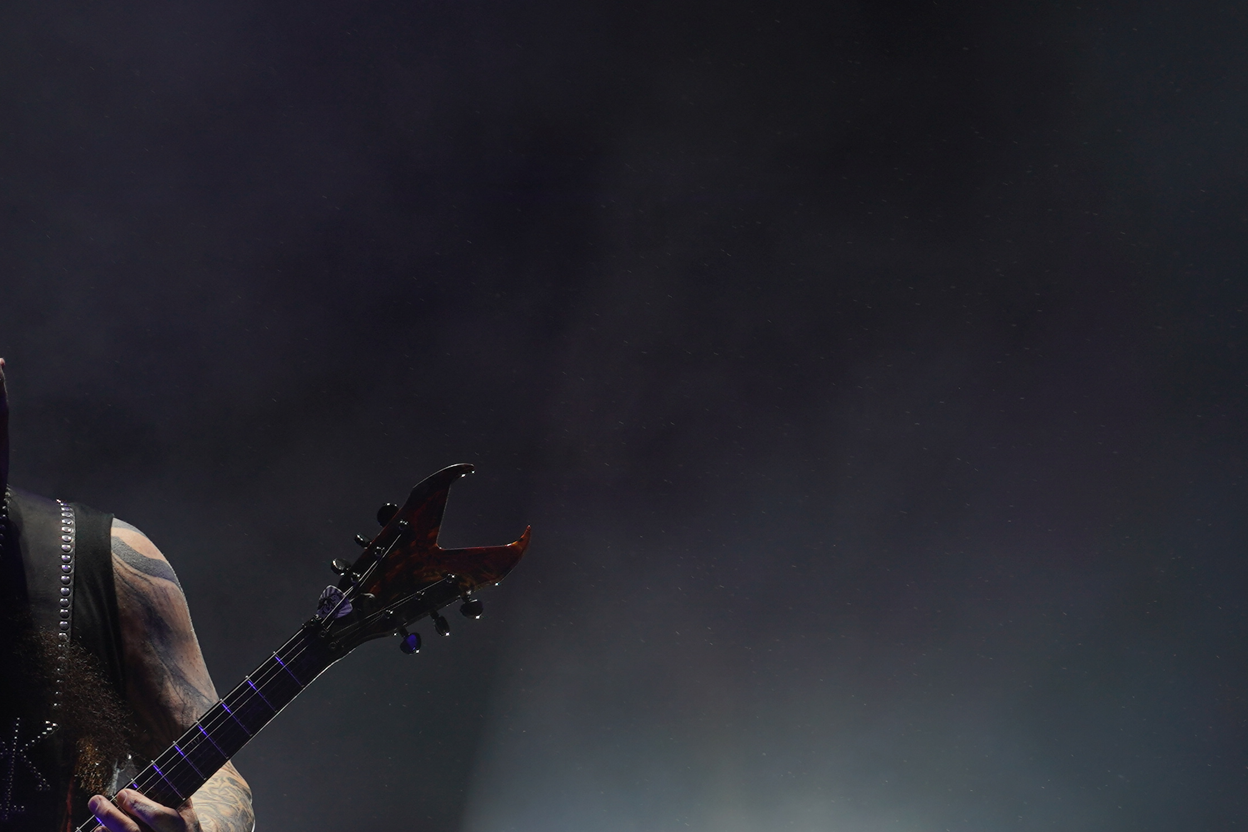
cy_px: 789
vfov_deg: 8.6
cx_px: -135
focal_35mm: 158
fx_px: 5477
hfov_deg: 12.8
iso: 100
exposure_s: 1/400
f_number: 8
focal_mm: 59
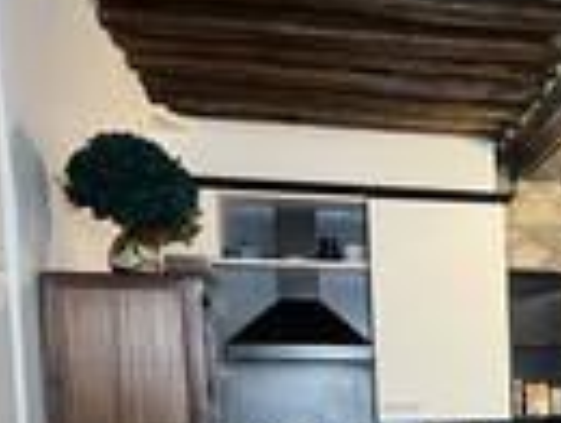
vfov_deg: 19.3
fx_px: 1169
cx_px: 747
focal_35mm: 72
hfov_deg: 23.5
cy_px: 514
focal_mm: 5.1
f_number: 1.6
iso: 200
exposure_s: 1/50
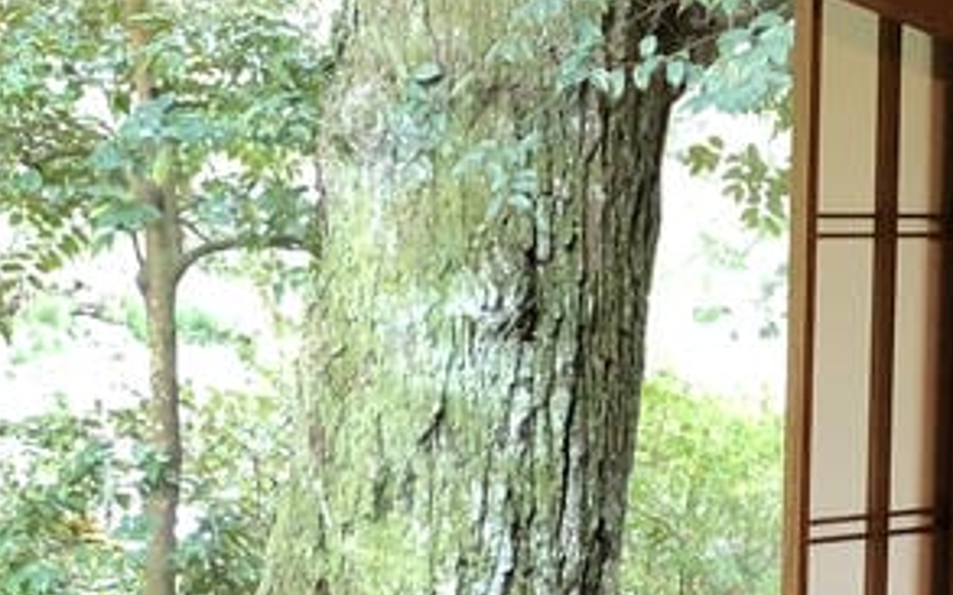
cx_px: 459
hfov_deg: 16.6
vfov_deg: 10.2
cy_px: 745
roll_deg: -0.1
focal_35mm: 126
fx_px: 3272
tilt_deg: -9.9
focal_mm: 3.99
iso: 40
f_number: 1.8
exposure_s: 1/15
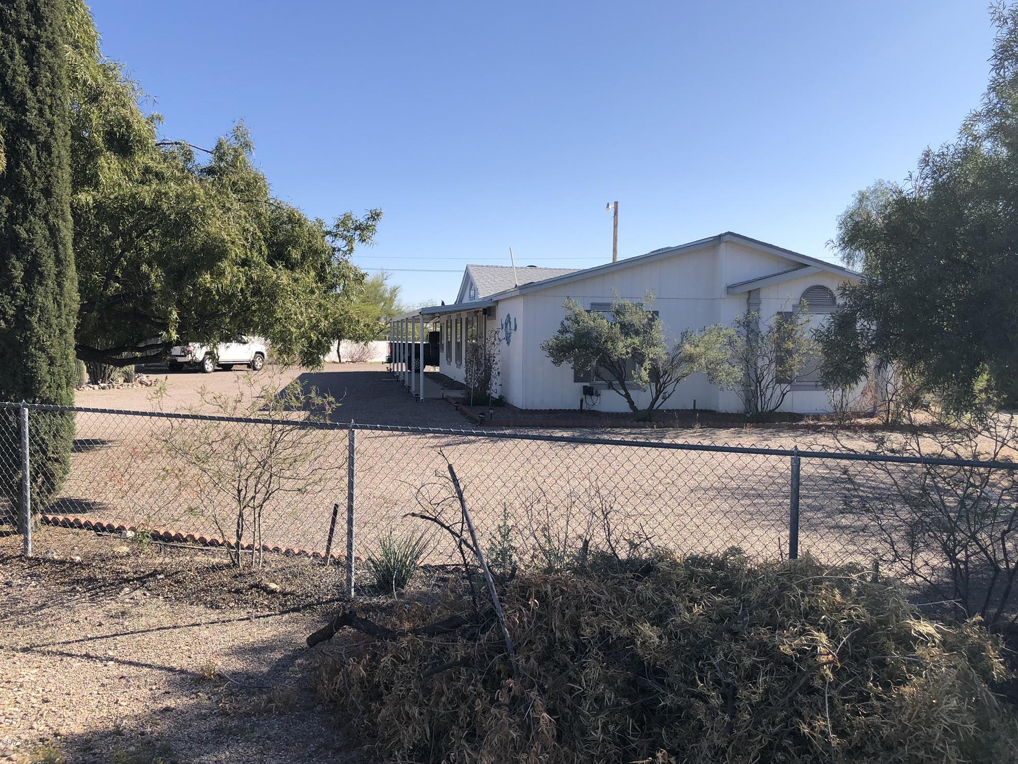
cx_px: 497
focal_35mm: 29
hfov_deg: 61.6
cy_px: 373
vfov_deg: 48.2
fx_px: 853
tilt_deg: -2.6
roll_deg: +0.9
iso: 20
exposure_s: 1/1621
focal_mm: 3.99
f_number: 1.8
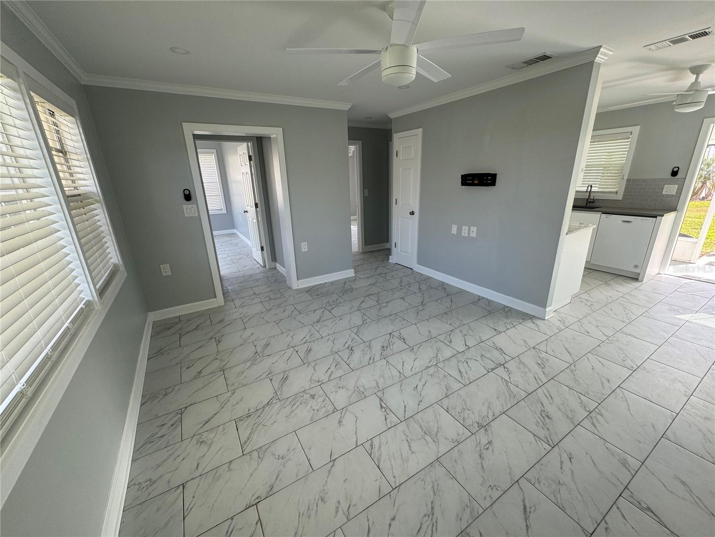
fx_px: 289
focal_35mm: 14
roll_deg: +3.0
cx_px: 358
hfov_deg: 102.1
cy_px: 268
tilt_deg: -17.5
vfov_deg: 85.7
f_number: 2.2
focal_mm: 2.22
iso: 50
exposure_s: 1/99
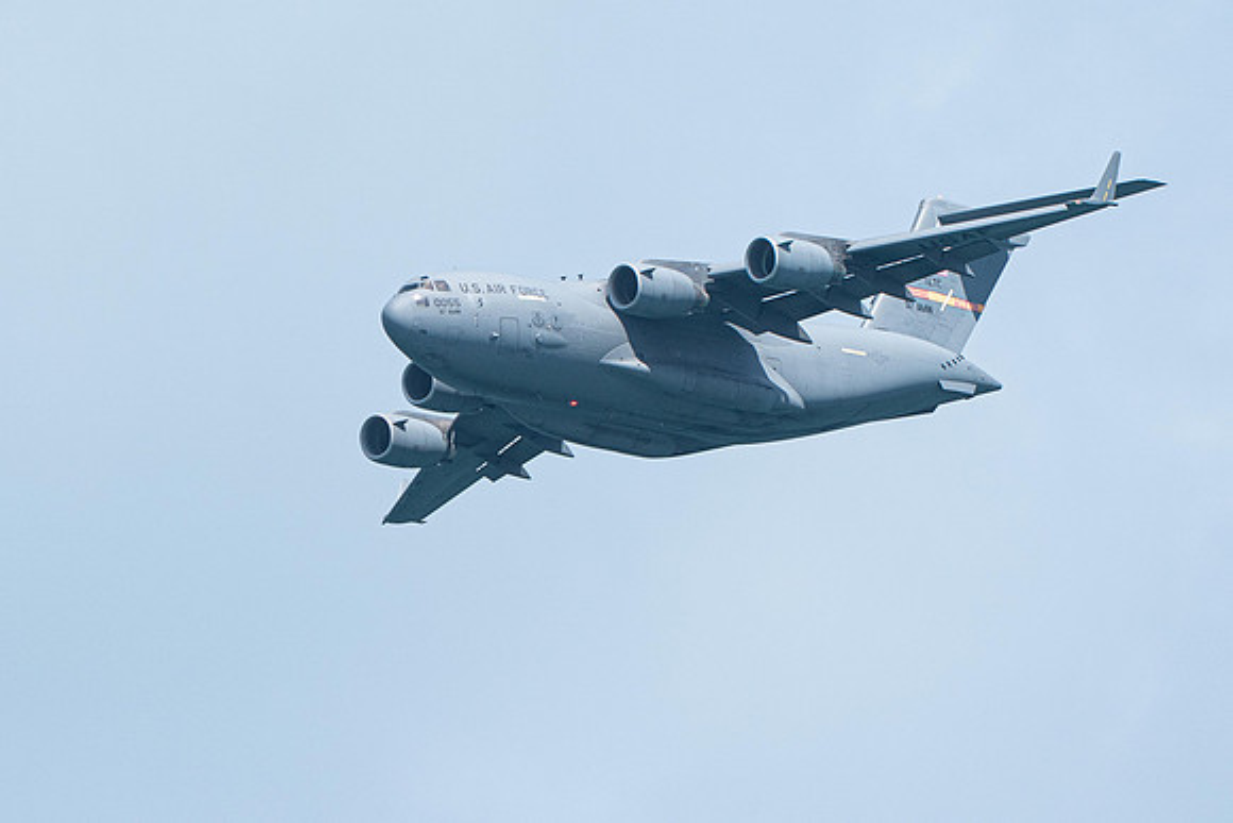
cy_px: 412
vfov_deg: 1.7
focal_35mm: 789
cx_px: 427
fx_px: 27012
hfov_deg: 2.6
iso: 640
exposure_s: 1/1250
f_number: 10
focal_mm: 400
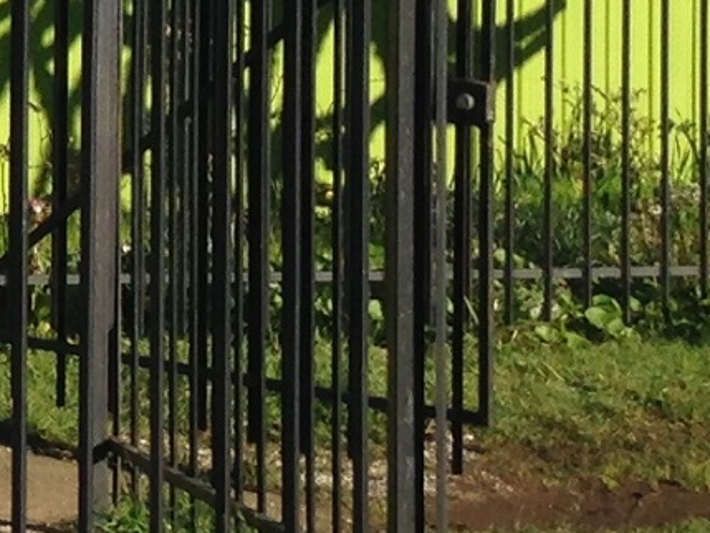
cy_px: -568
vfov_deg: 6.4
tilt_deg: +0.2
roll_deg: -0.4
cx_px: -606
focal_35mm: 226
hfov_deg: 8.4
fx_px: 4637
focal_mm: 4.12
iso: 50
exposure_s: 1/1355
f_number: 2.4
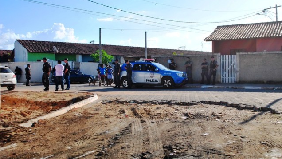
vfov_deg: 31.2
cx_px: 141
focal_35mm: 38
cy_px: 82
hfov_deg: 52.8
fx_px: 284
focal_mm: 24
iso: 100
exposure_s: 1/320
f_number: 6.3
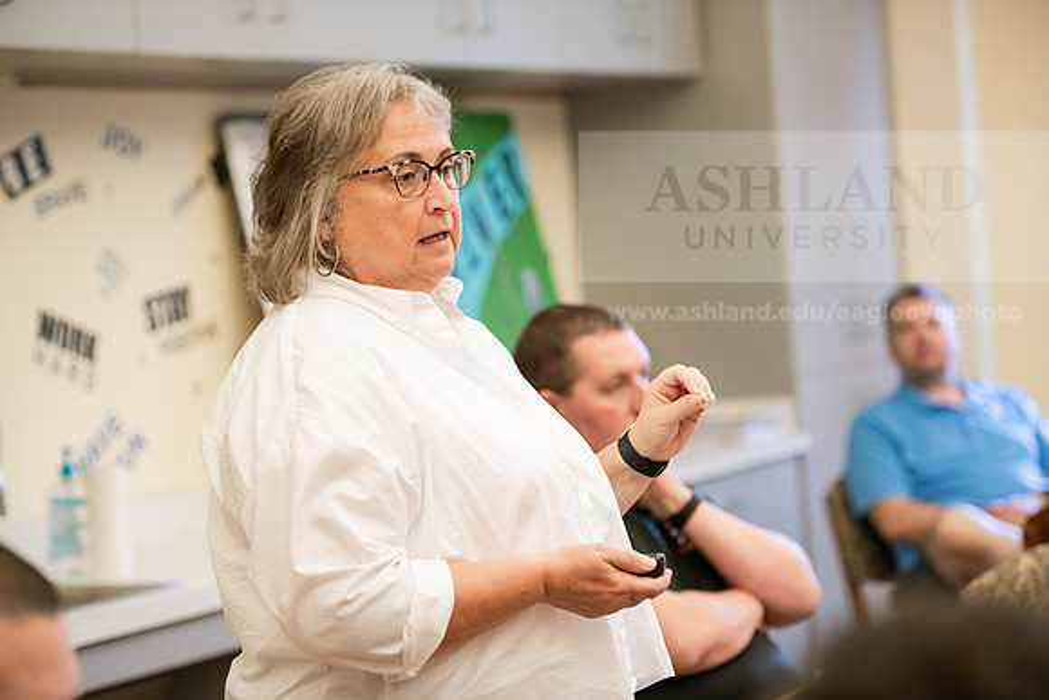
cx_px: 524
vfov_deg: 13.4
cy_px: 350
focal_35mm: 102
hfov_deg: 20.0
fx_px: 2973
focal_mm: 102
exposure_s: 1/200
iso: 1600
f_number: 2.8
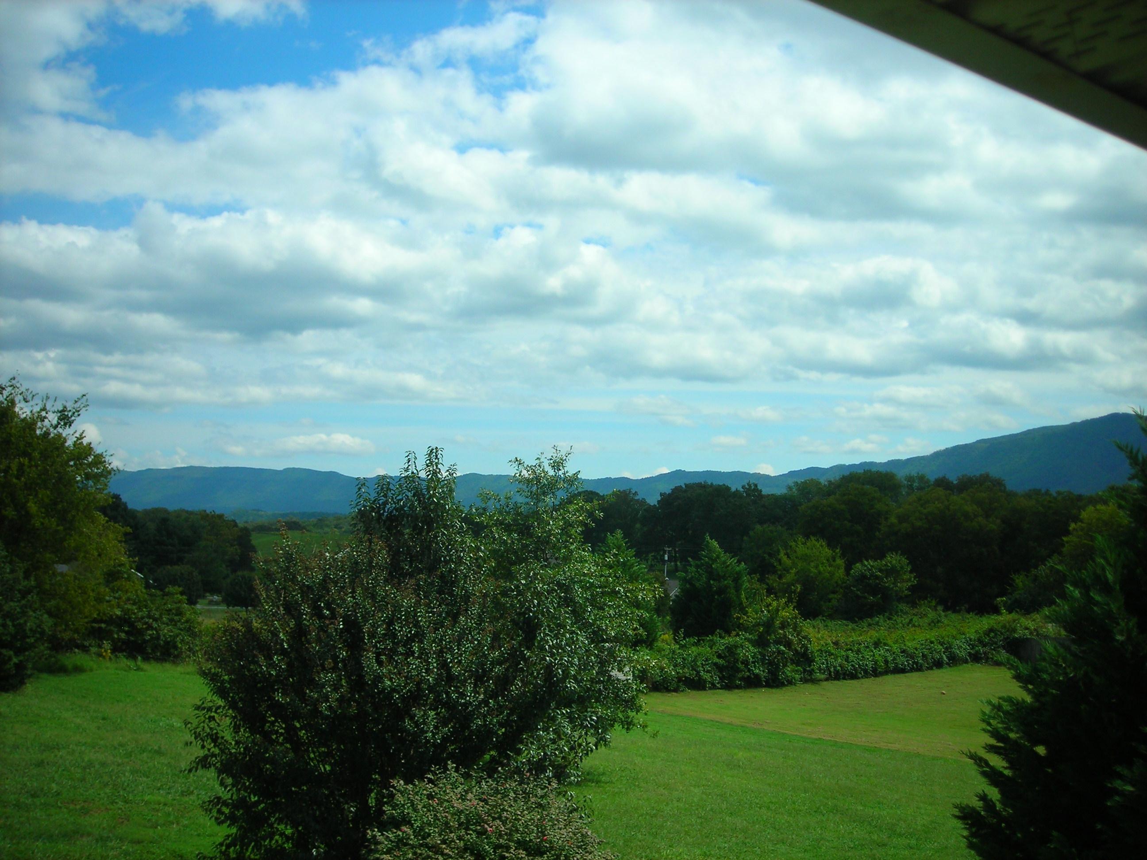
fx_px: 1259
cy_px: 430
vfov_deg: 37.7
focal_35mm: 38
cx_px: 574
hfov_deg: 49.0
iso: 50
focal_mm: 6.3
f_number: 6.4
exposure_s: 1/302
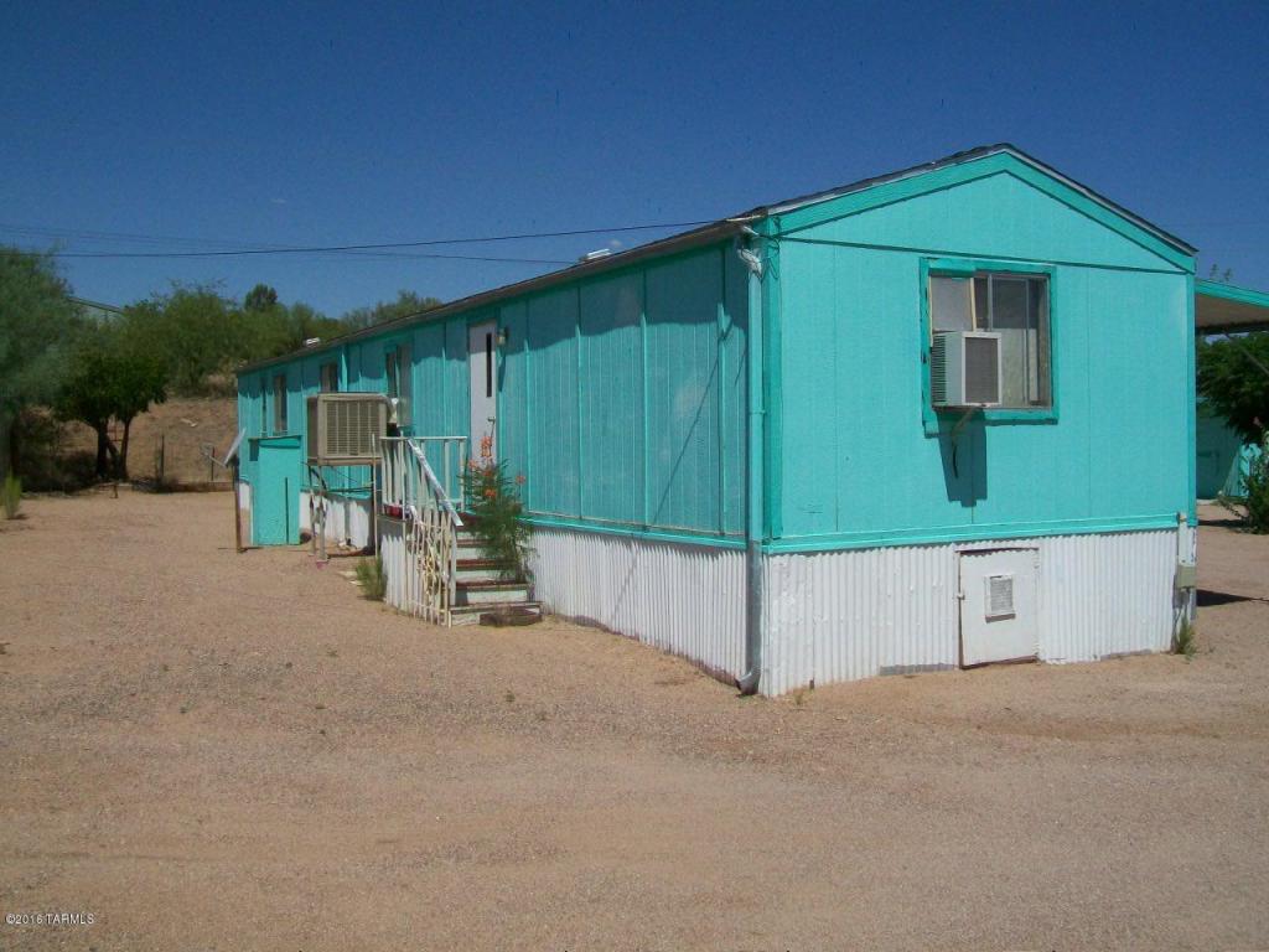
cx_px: 634
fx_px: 1246
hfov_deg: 54.0
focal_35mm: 34
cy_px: 476
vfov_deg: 41.8
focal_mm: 6.1
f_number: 4.9
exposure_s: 1/1000
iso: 64
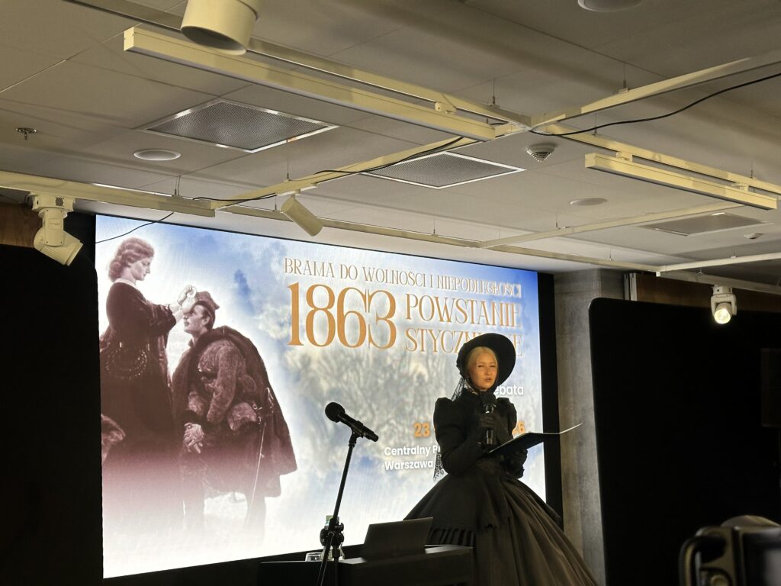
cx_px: 390
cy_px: 293
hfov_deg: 39.7
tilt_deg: +6.3
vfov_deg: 30.3
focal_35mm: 48
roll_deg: +1.0
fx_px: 1083
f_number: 1.78
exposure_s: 1/60
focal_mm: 6.86
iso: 100
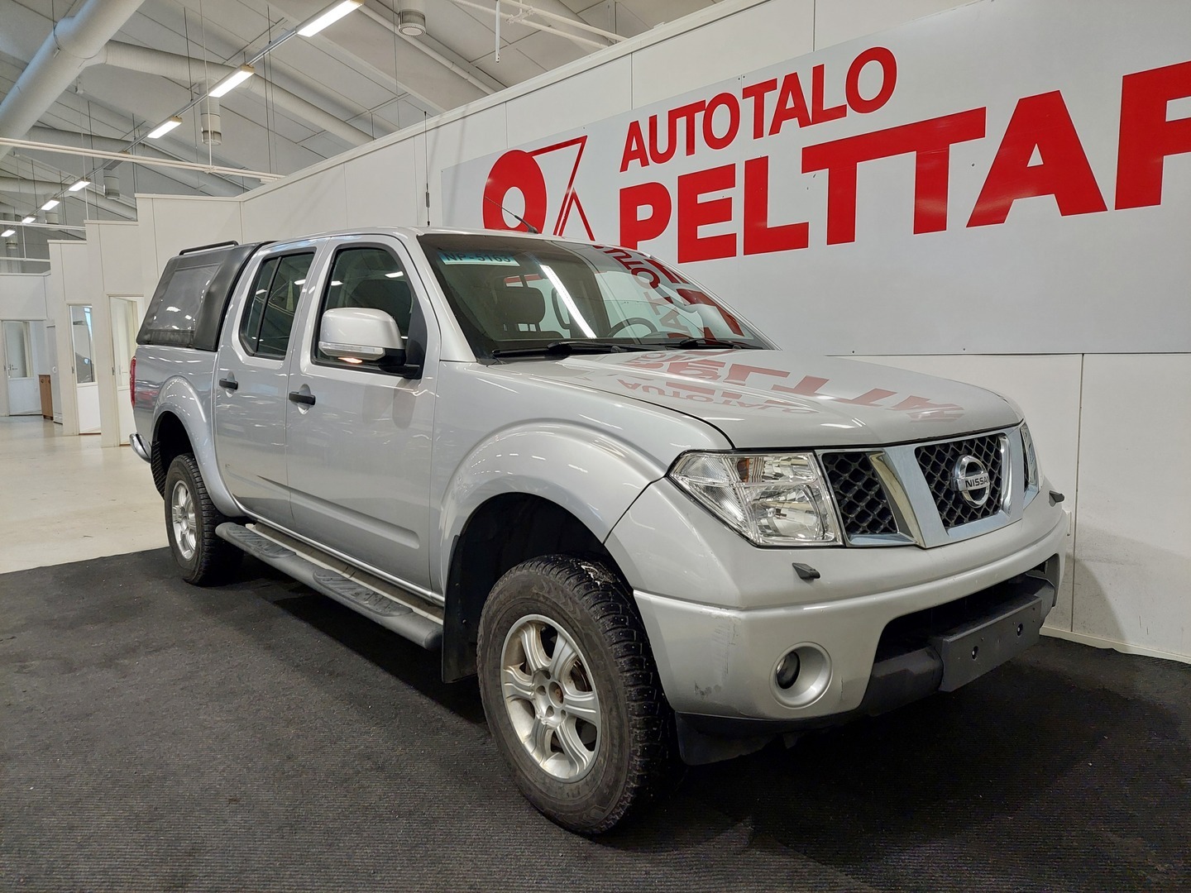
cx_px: 596
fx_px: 860
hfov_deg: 69.4
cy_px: 446
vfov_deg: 54.9
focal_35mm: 25
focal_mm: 5.23
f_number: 1.8
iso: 100
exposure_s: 1/50
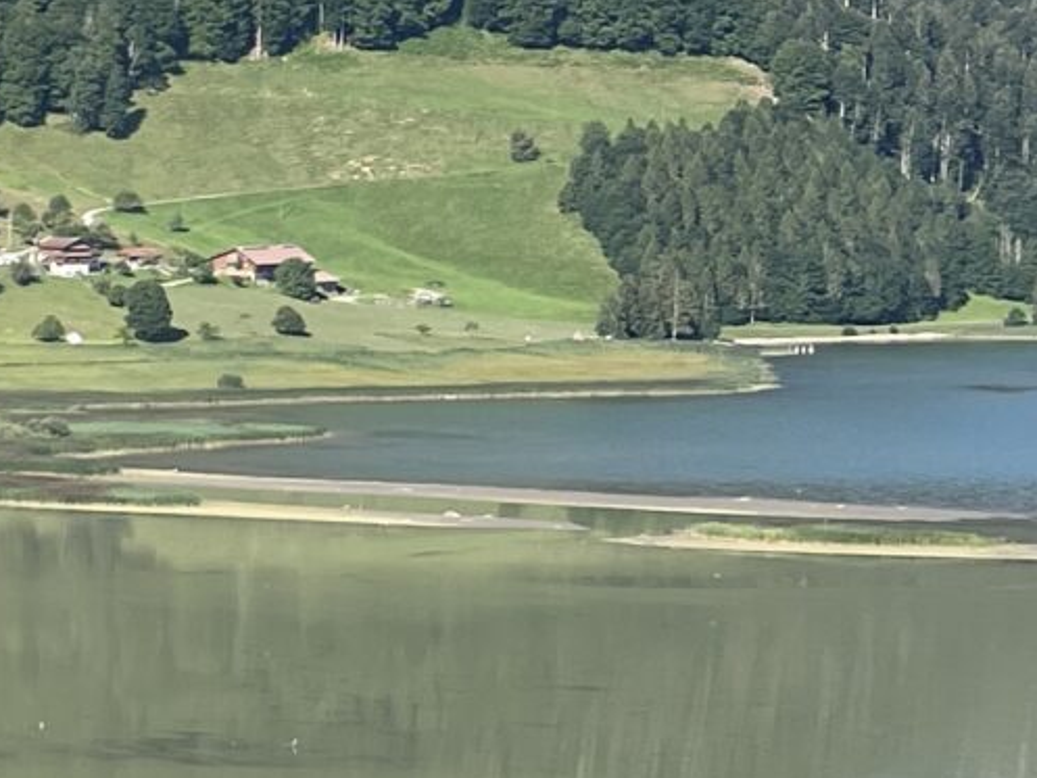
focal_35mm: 134
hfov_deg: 11.6
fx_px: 4015
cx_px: -1596
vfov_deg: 11.1
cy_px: 421
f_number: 1.5
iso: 50
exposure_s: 1/3077
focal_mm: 5.7
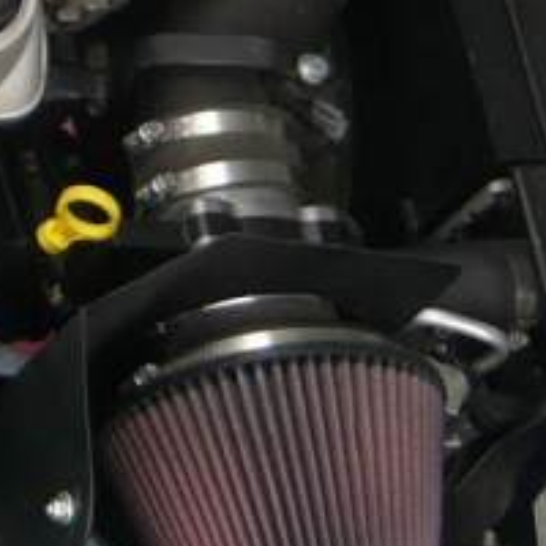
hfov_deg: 10.6
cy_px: -314
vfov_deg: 11.2
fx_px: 2659
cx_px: -587
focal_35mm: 149
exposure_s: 1/60
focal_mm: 5.5
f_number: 2.8
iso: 100
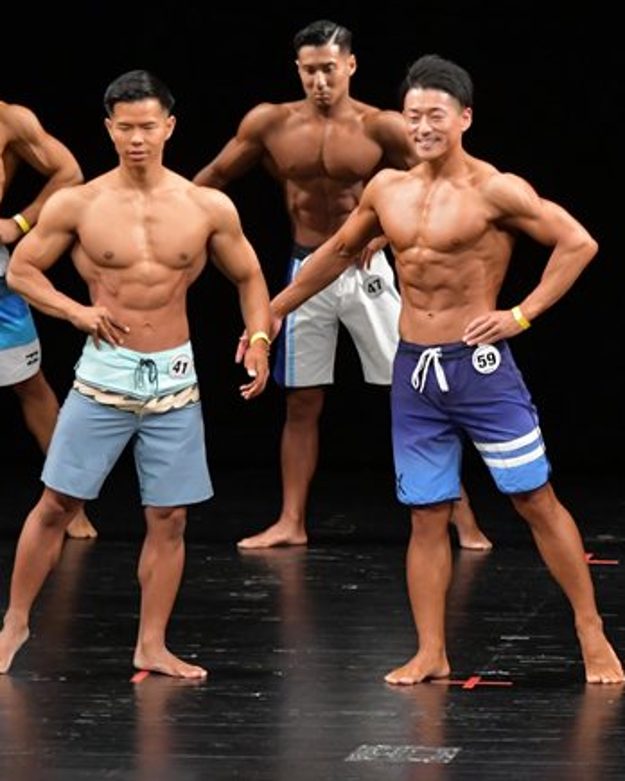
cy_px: 341
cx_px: 509
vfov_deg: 5.1
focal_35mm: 376
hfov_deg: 4.1
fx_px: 8694
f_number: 5.6
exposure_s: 1/400
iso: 3200
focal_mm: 150
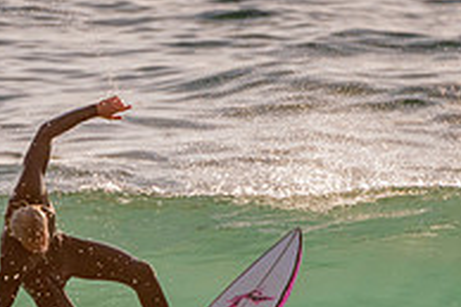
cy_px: 361
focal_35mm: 1837
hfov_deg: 1.1
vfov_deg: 0.7
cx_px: 164
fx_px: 23503
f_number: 5.6
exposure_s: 1/2000
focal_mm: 500
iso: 200
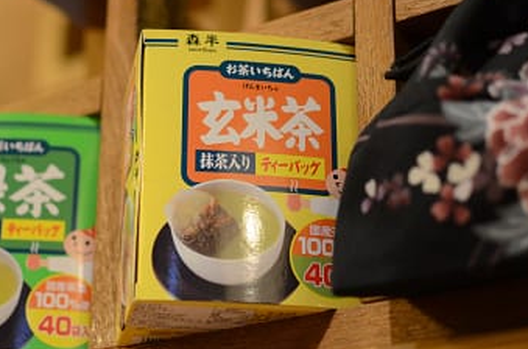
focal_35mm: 87
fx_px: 1270
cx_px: 184
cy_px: 143
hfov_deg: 23.4
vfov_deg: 15.6
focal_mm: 35
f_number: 1.8
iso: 1600
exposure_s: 1/100
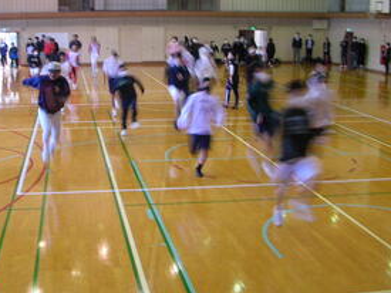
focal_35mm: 51
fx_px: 576
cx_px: 131
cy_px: 132
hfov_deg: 37.1
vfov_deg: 28.5
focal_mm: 5.8
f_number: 2.8
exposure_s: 1/11.1
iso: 50
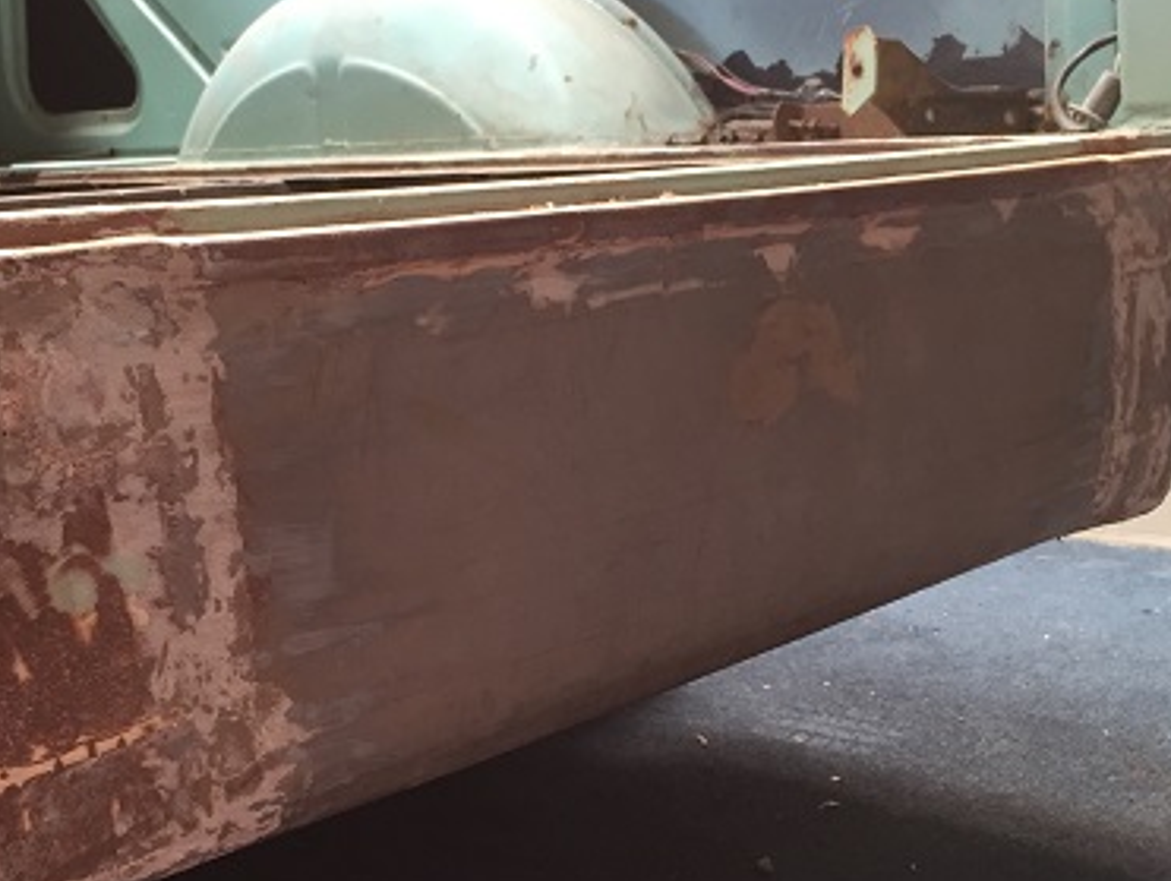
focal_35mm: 51
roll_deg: +2.8
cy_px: 512
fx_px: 1727
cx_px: 443
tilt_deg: -12.1
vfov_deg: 28.6
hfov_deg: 37.2
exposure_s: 1/33
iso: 125
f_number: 2.2
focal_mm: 4.15
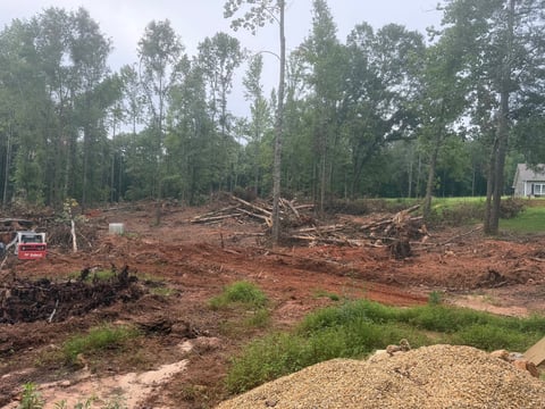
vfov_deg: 56.8
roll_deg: -3.6
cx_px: 272
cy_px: 204
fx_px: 378
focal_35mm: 24
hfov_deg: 71.6
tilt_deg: +0.1
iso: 100
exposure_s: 1/1091
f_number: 1.78
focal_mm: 6.76
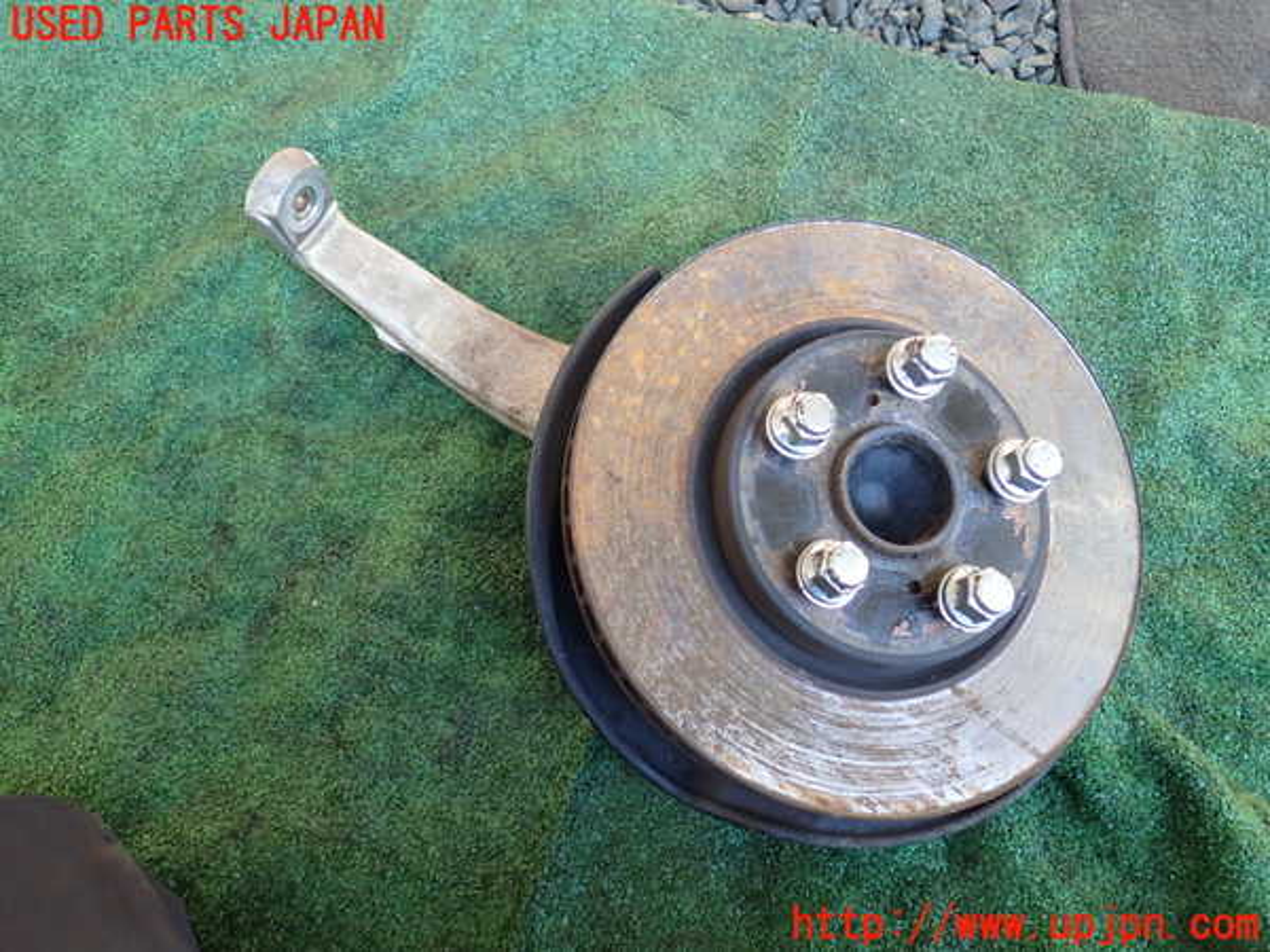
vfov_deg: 46.8
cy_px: 476
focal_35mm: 30
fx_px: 1101
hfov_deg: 60.0
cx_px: 635
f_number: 2.3
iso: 200
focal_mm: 5.4
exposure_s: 1/80
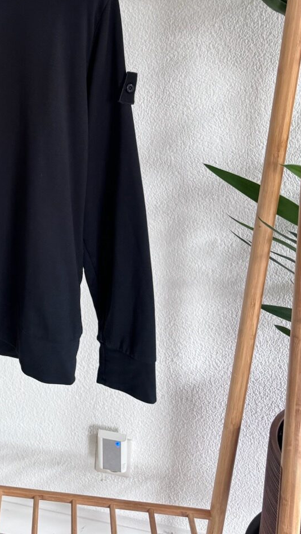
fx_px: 624
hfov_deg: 25.1
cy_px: 86
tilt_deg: -11.4
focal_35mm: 44
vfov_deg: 43.6
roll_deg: -0.9
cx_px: -34
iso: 250
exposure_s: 1/60
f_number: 1.78
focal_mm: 6.76
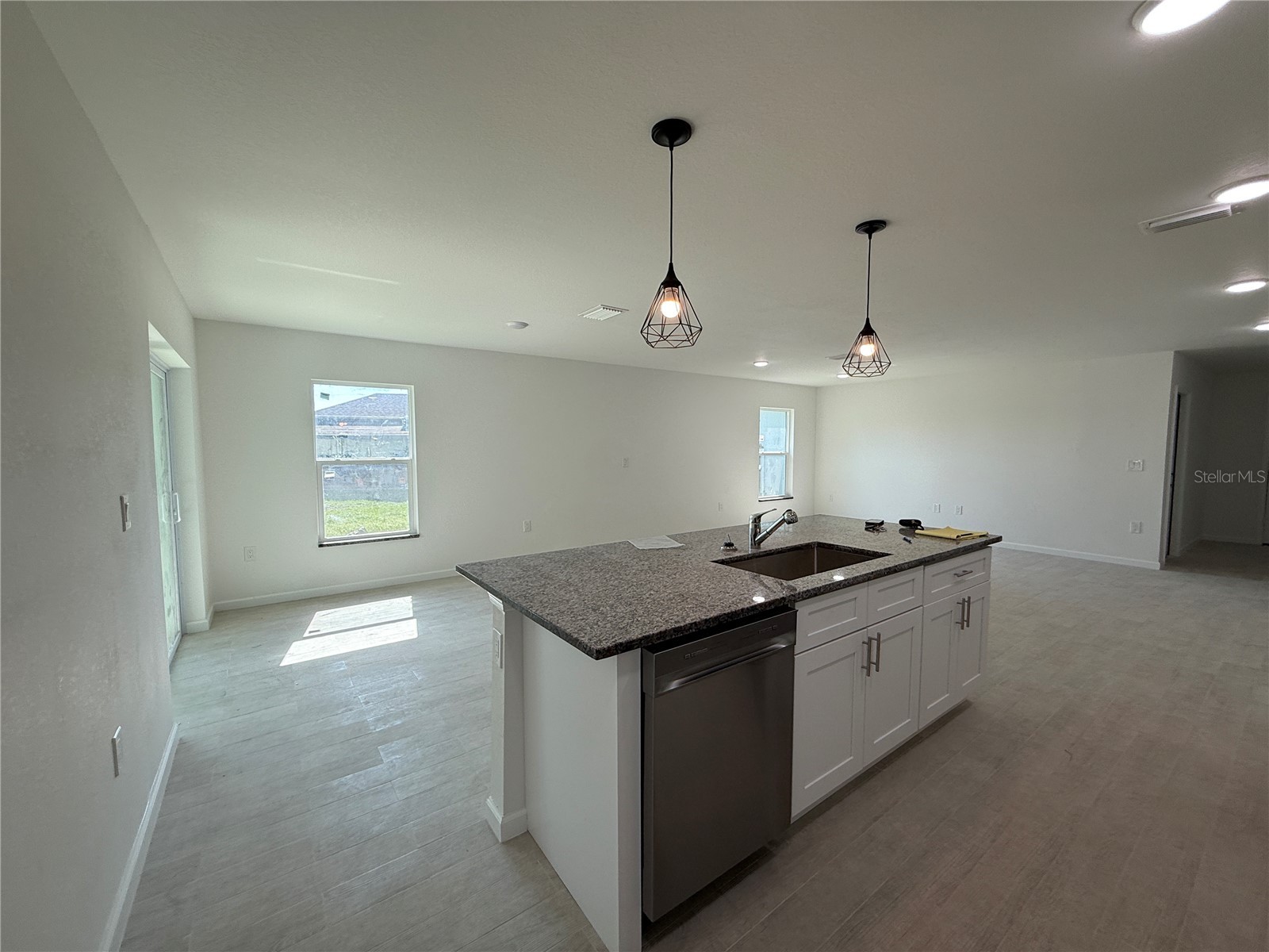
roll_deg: +1.1
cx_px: 634
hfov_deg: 102.1
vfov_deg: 85.7
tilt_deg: -3.4
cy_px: 476
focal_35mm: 14
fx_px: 513
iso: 50
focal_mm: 2.22
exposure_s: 1/161
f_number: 2.2
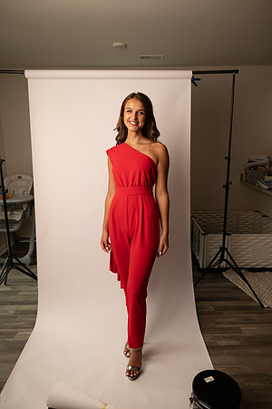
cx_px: 136
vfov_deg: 73.7
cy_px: 204
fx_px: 272
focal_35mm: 24
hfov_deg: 53.1
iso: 100
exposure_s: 1/160
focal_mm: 24
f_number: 3.2
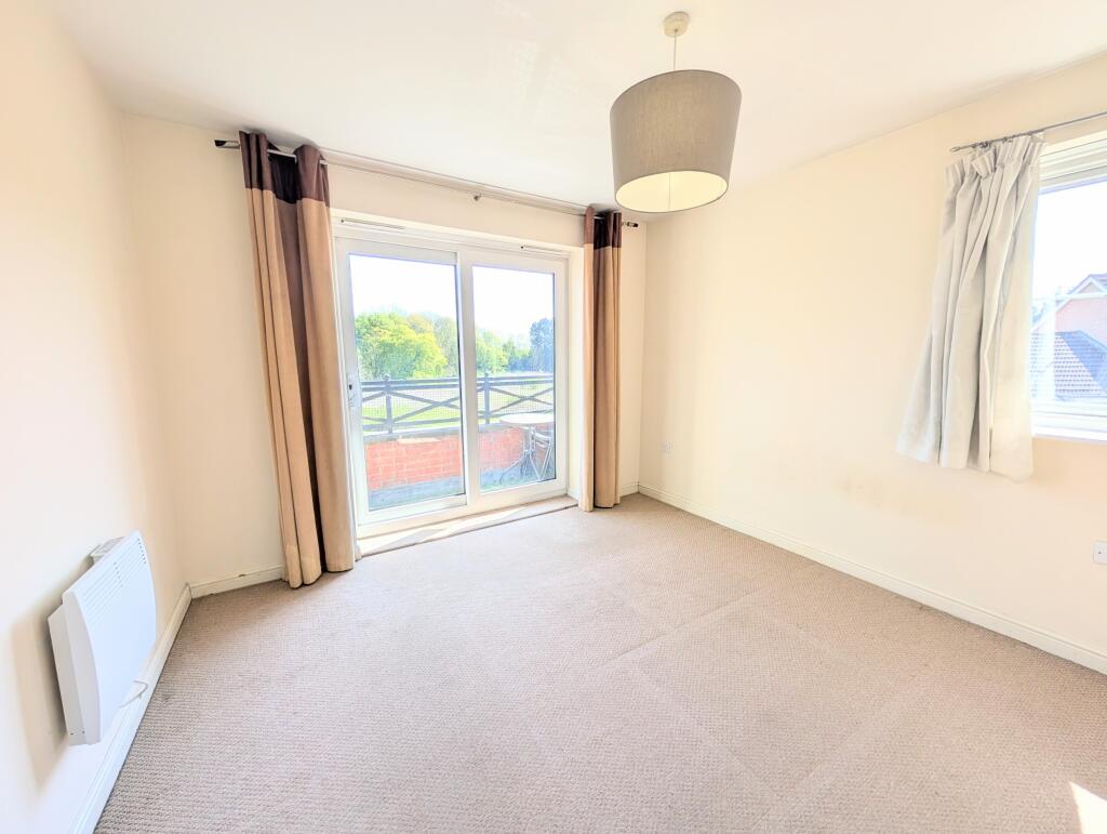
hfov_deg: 110.5
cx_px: 554
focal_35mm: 12
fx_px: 384
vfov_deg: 94.6
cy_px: 417
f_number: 1.7
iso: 54
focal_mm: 2.02
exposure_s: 1/430
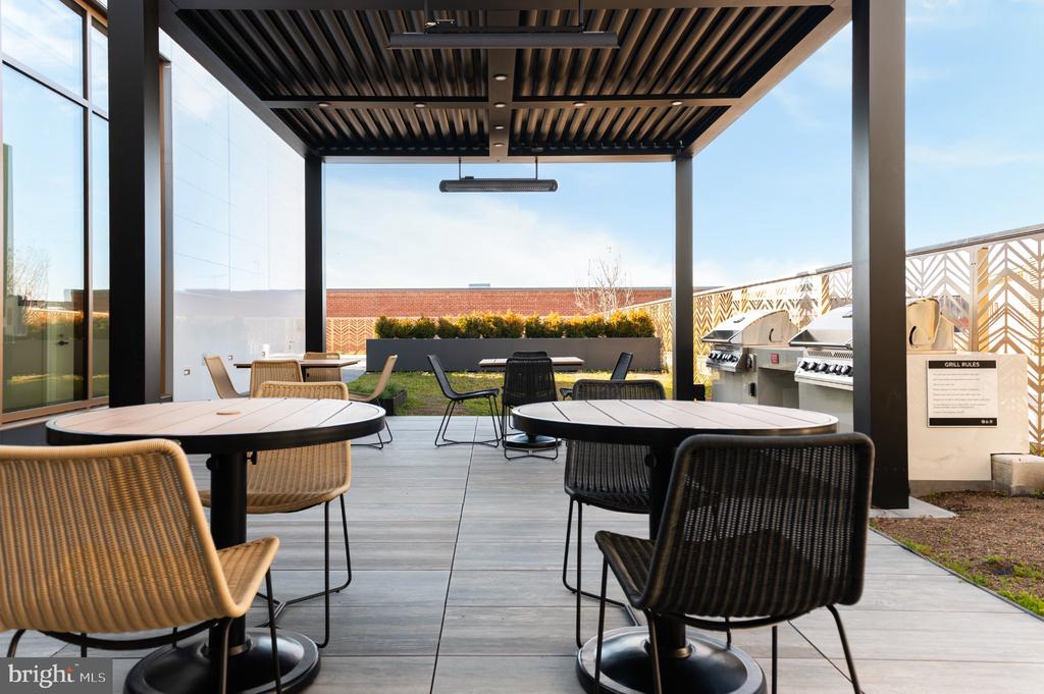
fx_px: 695
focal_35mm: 24
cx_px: 522
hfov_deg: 73.8
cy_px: 347
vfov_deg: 53.1
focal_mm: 24
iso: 200
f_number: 4
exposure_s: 1/160
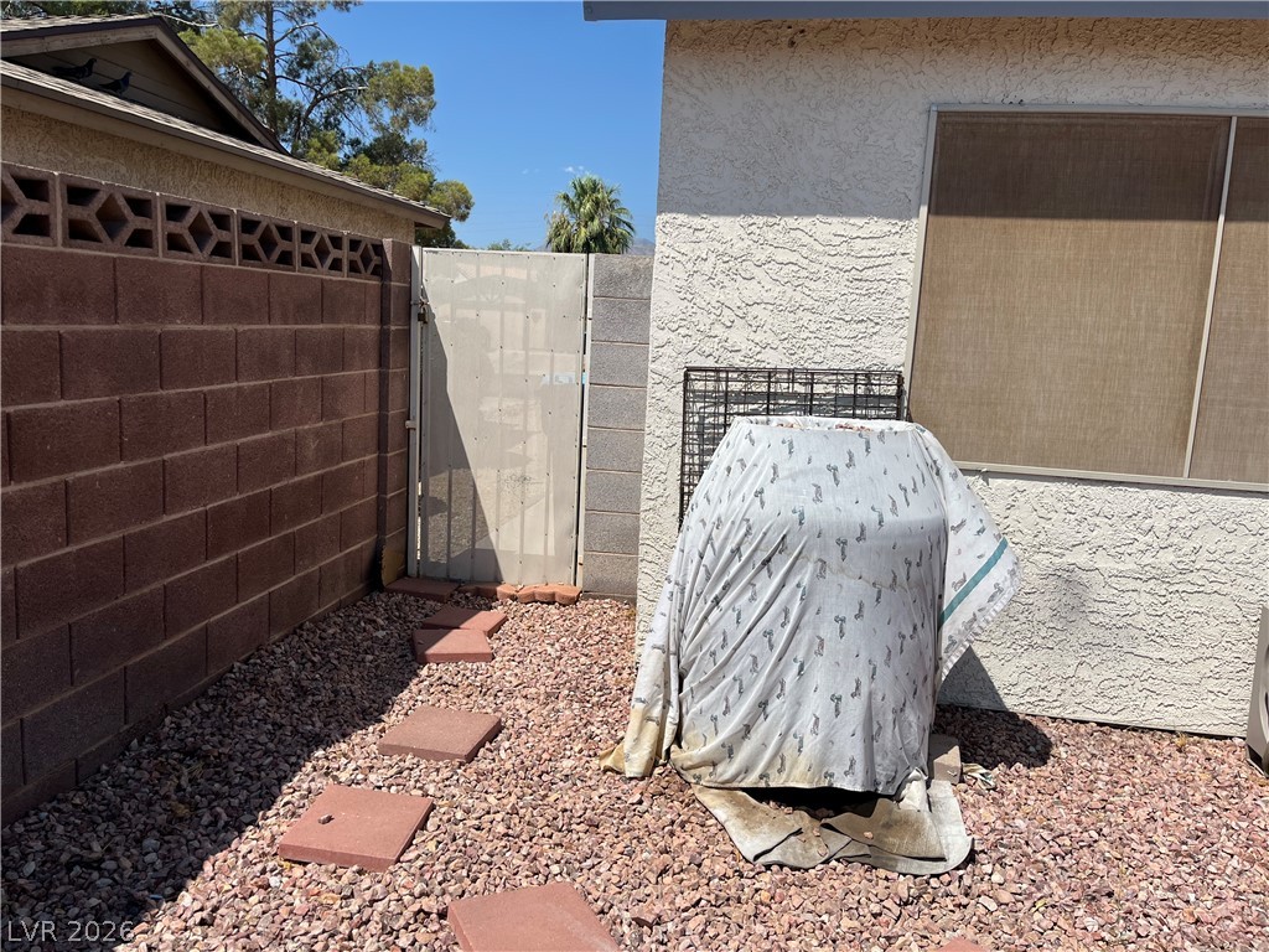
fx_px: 953
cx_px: 634
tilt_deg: -7.6
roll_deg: -3.1
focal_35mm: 26
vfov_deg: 53.1
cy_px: 476
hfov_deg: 67.3
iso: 50
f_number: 1.6
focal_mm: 5.1
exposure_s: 1/6897
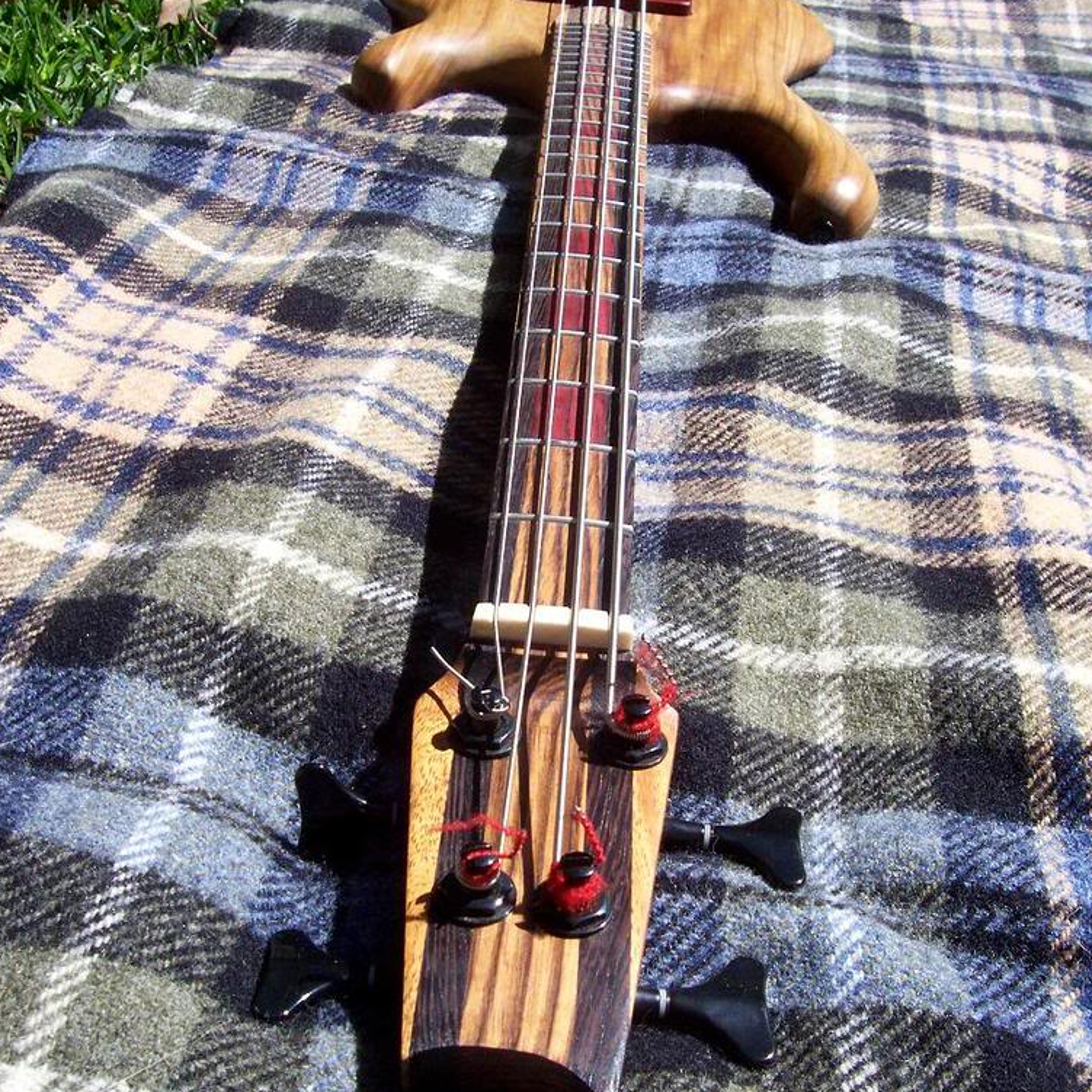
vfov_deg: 40.9
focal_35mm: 41
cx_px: 554
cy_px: 598
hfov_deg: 40.9
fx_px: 1463
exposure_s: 1/374
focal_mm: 5.6
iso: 80
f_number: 5.1
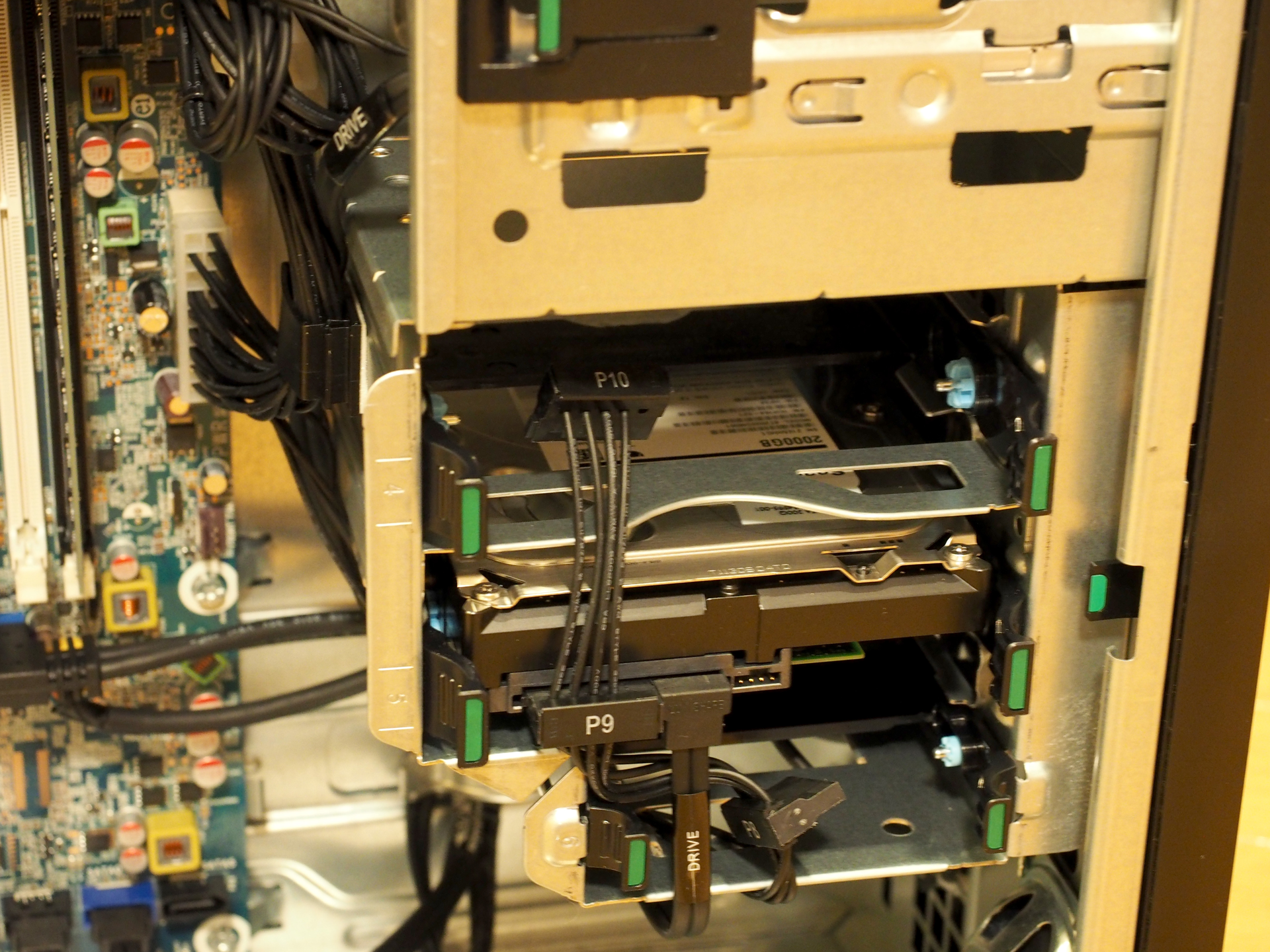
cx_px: 635
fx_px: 2935
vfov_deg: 18.4
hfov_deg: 24.4
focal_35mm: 80
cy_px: 476
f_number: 5.6
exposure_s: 1/4
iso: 1600
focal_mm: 40
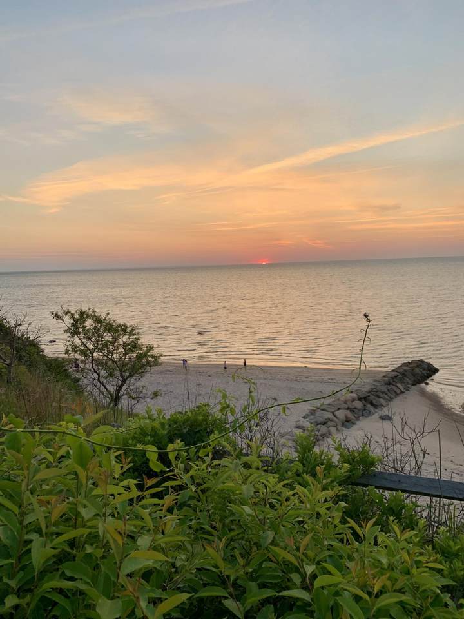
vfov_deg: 67.3
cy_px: 310
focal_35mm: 26
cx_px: 232
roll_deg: +1.9
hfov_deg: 53.1
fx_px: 465
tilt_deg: -6.8
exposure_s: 1/159
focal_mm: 4.25
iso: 25
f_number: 1.8
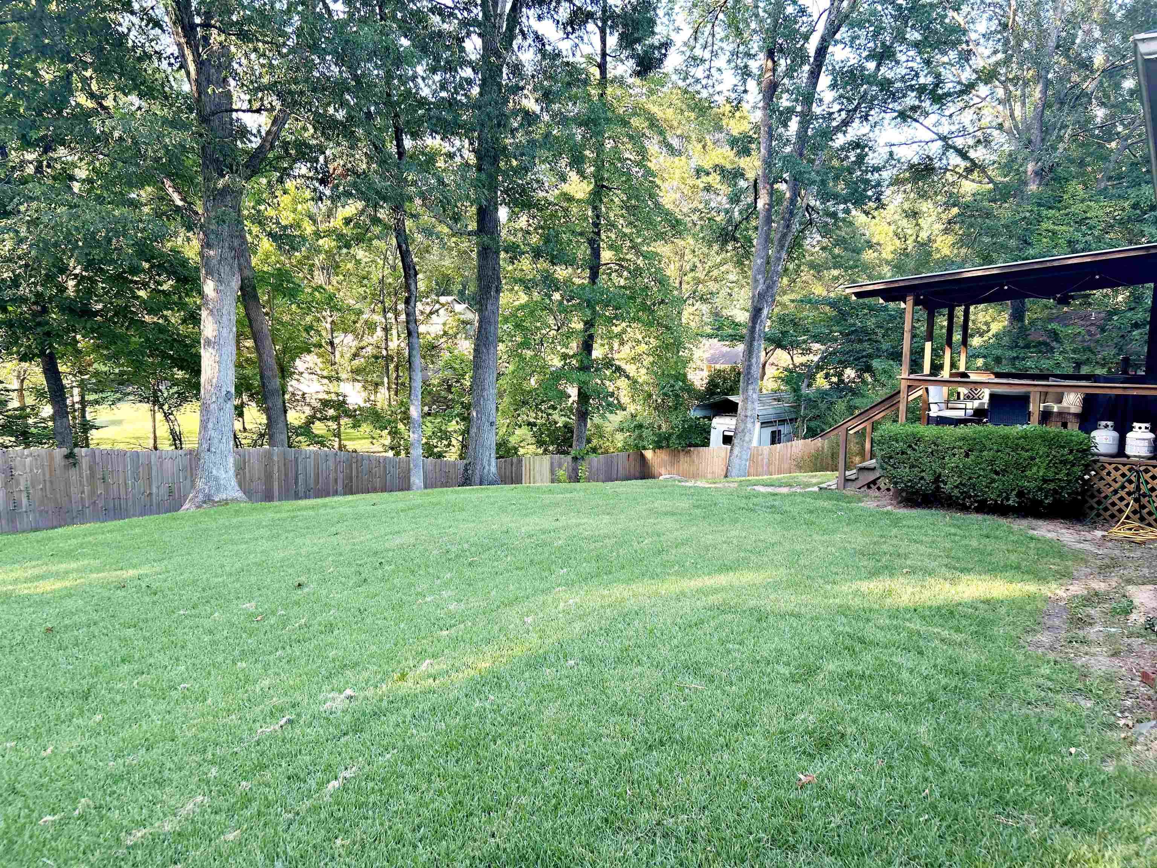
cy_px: 434
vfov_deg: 53.1
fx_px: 869
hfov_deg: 67.3
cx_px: 578
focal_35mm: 26
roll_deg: -1.2
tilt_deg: -6.3
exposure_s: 1/121
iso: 40
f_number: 1.5
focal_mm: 5.7
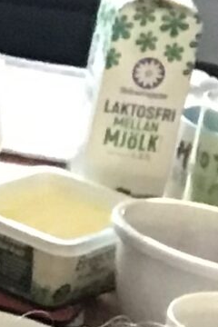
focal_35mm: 237
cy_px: 305
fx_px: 2153
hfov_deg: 5.7
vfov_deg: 8.7
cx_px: -212
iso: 200
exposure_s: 1/25
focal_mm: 2.87
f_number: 2.2
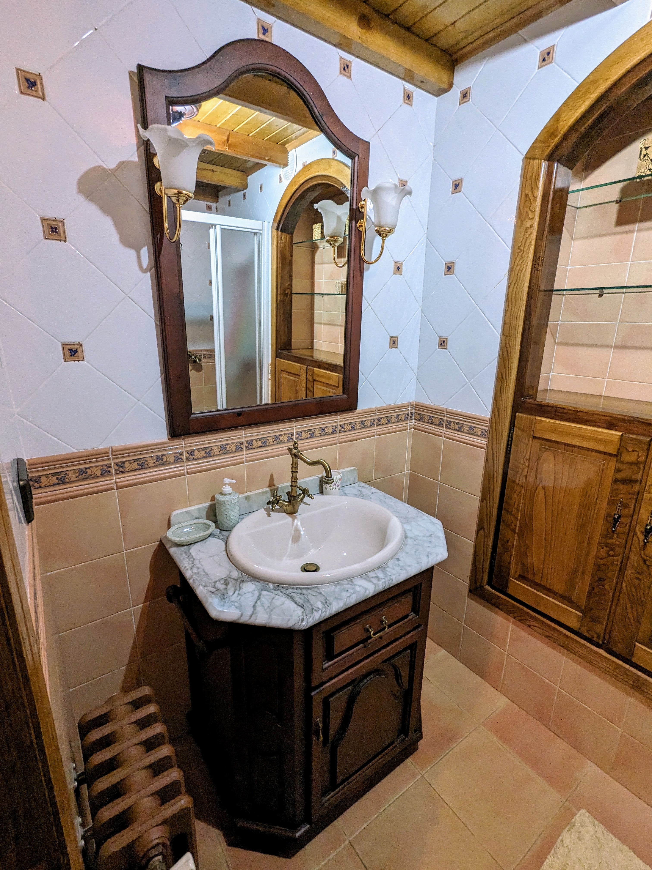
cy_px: 435
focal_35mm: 16
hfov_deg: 78.1
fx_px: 402
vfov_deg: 94.5
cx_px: 326
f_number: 2.2
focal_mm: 2.35
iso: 322
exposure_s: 1/50
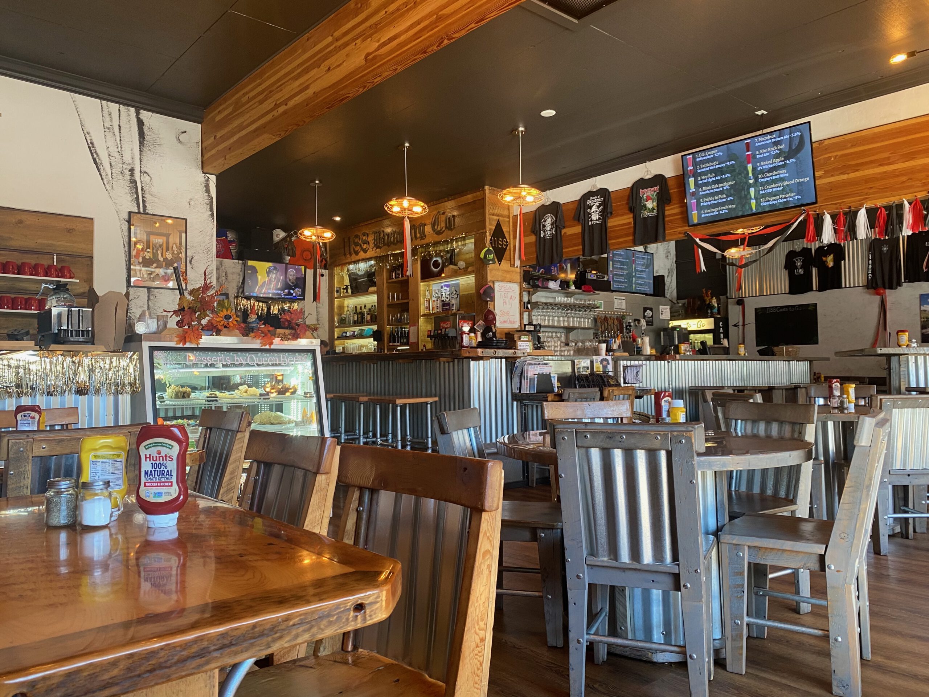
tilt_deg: +2.2
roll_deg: -0.2
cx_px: 464
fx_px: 698
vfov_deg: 53.1
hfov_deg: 67.3
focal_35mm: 26
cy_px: 348
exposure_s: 1/60
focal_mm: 4.25
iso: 125
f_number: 1.8
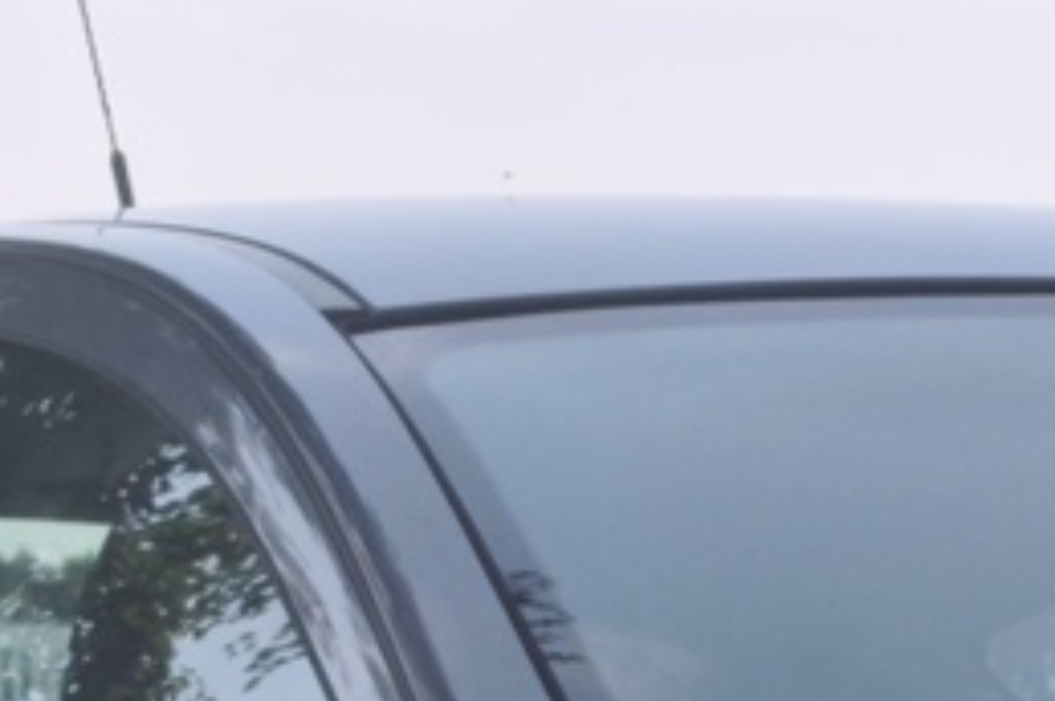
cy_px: 1822
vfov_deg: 4.5
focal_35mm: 296
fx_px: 8663
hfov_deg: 6.8
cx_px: 1817
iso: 50
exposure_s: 1/2254
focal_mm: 6.57
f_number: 1.6
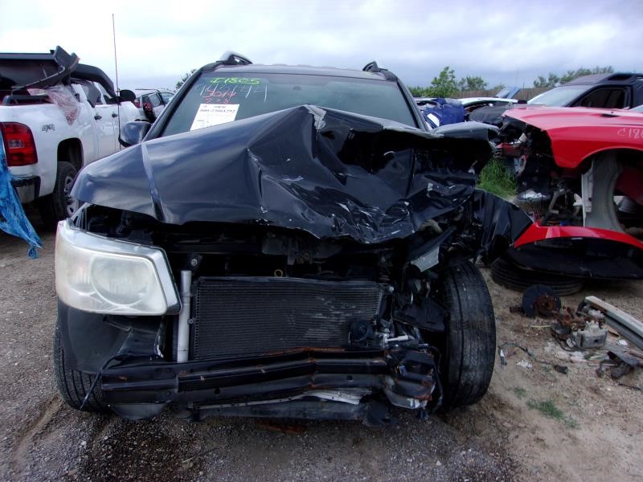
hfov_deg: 65.3
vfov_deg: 51.4
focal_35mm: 27
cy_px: 241
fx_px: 502
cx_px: 322
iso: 80
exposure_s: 1/400
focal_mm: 4.9
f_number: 3
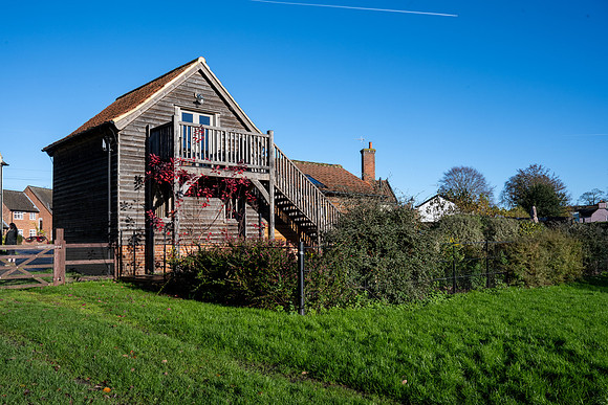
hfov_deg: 61.2
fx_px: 514
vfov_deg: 43.1
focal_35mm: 30
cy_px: 209
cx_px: 294
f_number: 13
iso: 400
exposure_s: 1/320
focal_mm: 29.5
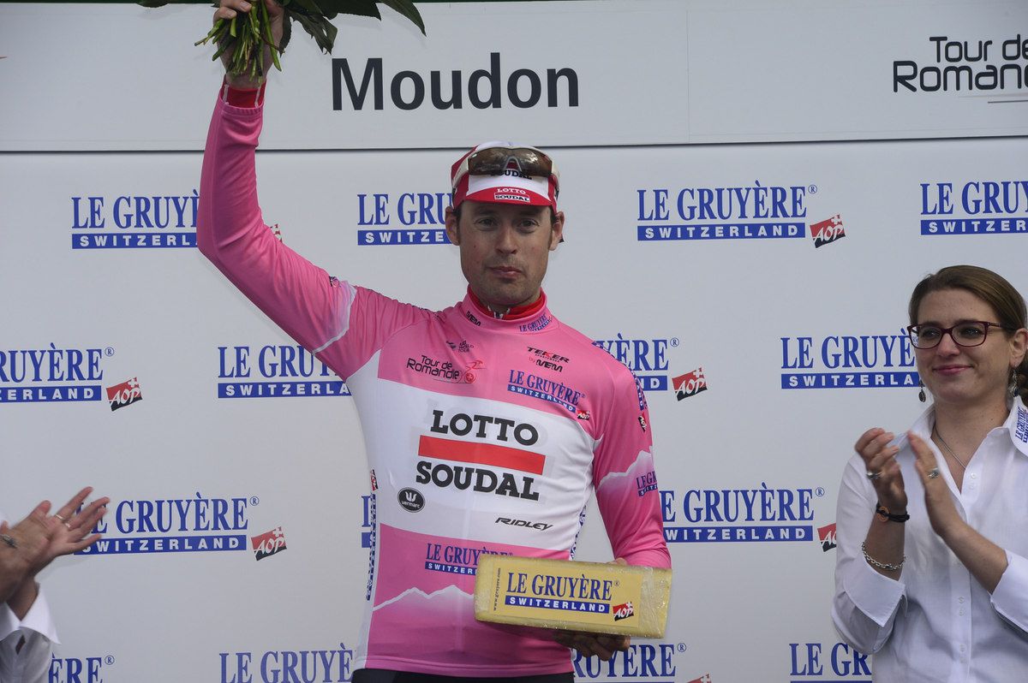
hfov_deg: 10.3
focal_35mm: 200
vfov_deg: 6.9
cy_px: 342
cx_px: 514
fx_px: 5706
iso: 400
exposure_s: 1/250
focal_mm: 200
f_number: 13
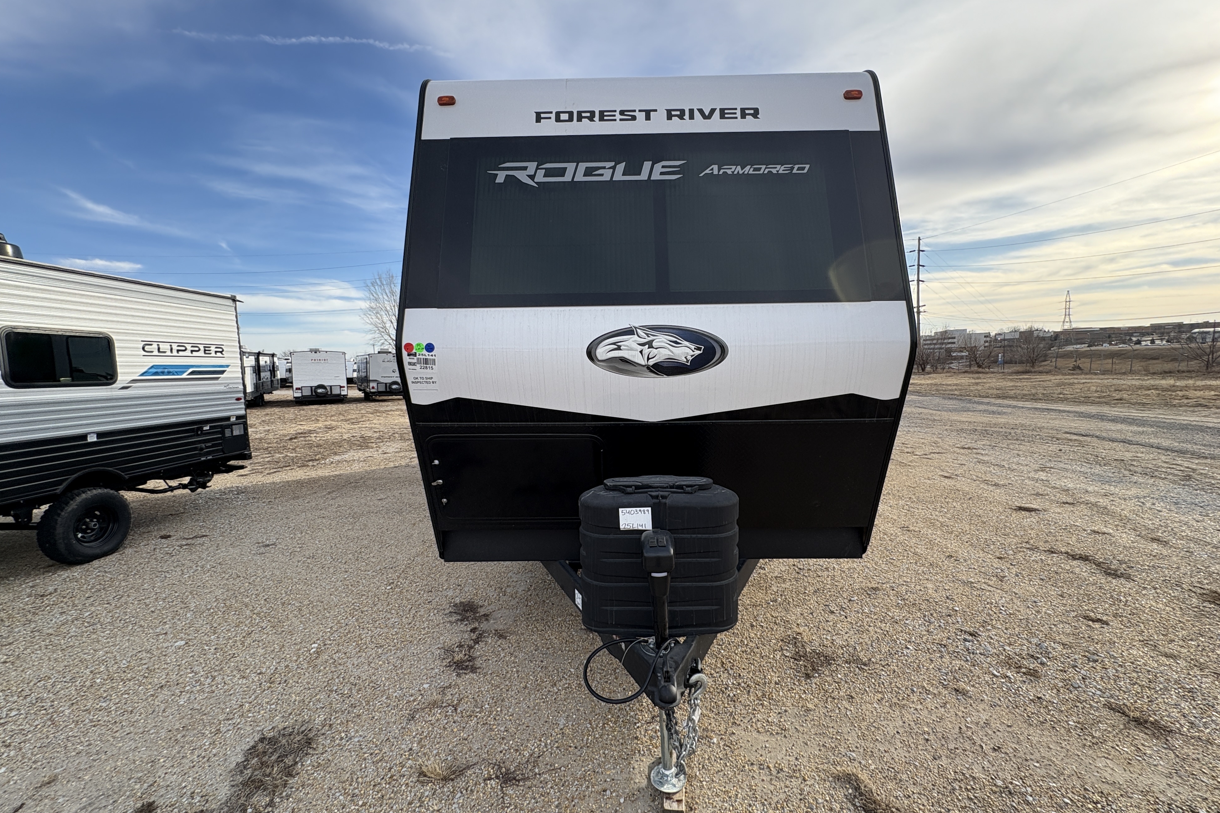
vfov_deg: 77.3
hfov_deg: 100.4
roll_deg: +2.0
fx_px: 508
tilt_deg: -3.5
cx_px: 619
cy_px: 400
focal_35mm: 15
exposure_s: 1/573
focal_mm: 2.22
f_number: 2.2
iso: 40
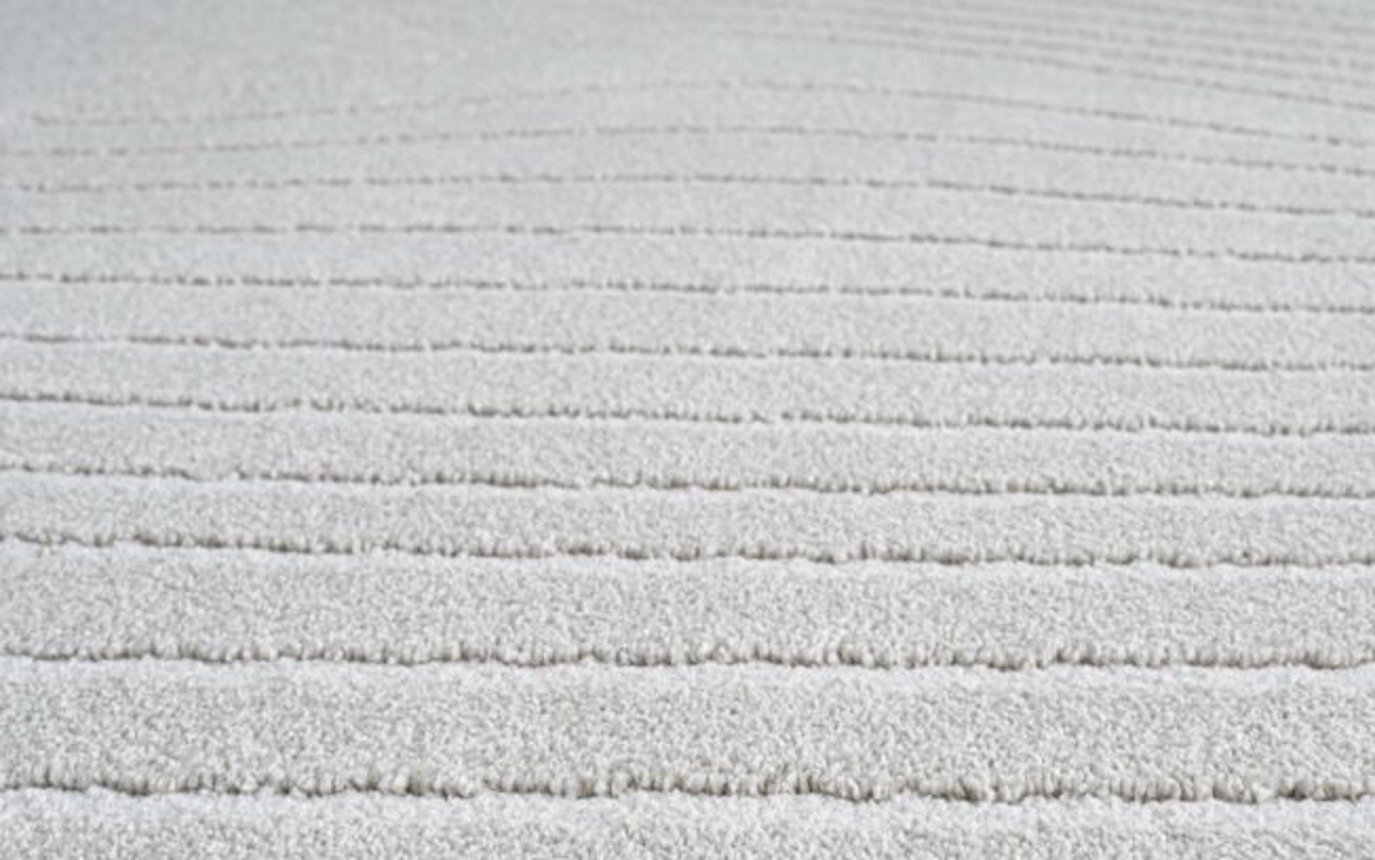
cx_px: 839
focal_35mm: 56
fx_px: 2099
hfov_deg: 36.1
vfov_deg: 22.8
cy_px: 705
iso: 64
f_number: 16
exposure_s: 1.6
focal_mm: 35
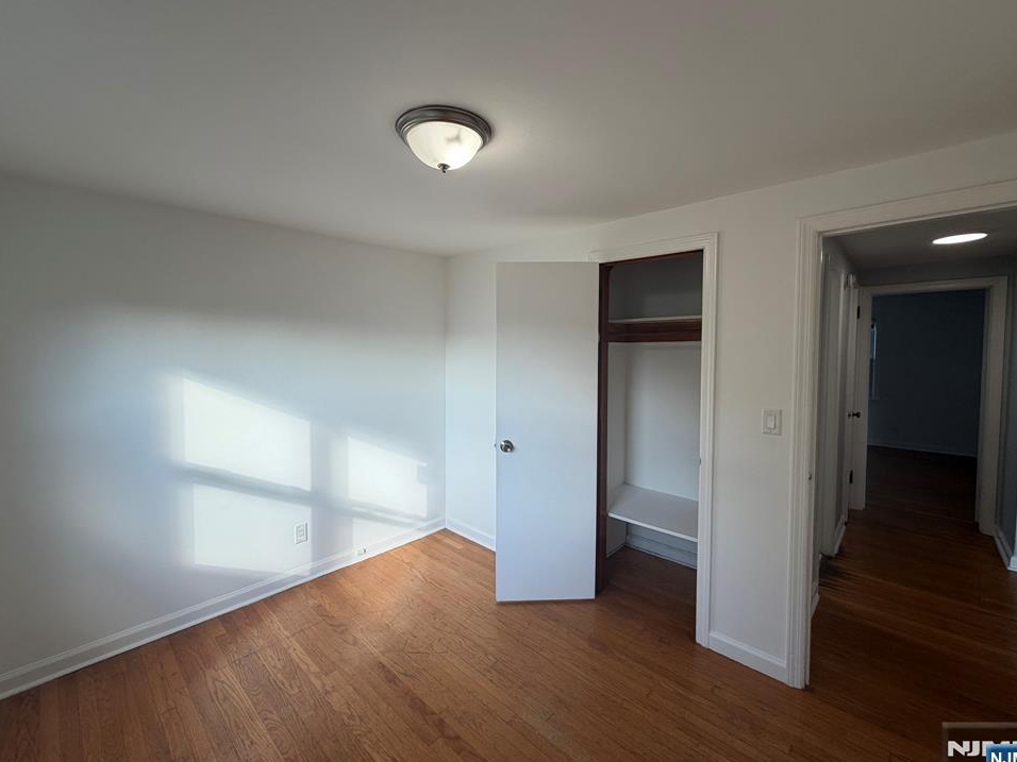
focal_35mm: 15
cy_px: 366
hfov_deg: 98.2
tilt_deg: -1.9
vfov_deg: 81.7
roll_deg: +0.4
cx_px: 505
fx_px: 441
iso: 64
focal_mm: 2.22
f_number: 2.2
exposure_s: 1/120
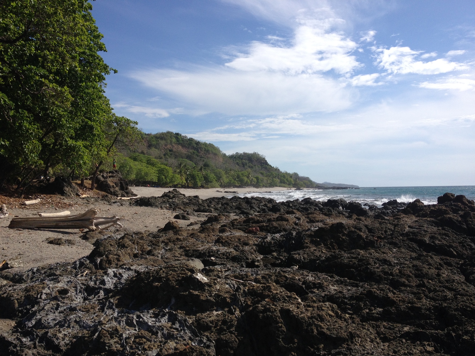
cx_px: 238
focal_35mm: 35
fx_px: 480
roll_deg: +0.9
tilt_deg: -2.1
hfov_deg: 52.6
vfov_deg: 40.7
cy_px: 178
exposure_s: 1/2762
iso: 50
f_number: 2.4
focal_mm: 4.28
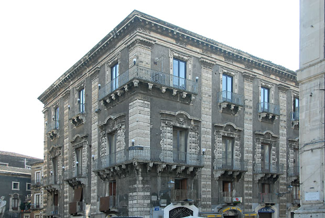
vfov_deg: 37.0
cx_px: 162
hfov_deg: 53.1
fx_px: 325
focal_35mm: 36
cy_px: 109
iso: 200
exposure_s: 1/250
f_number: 5
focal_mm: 24
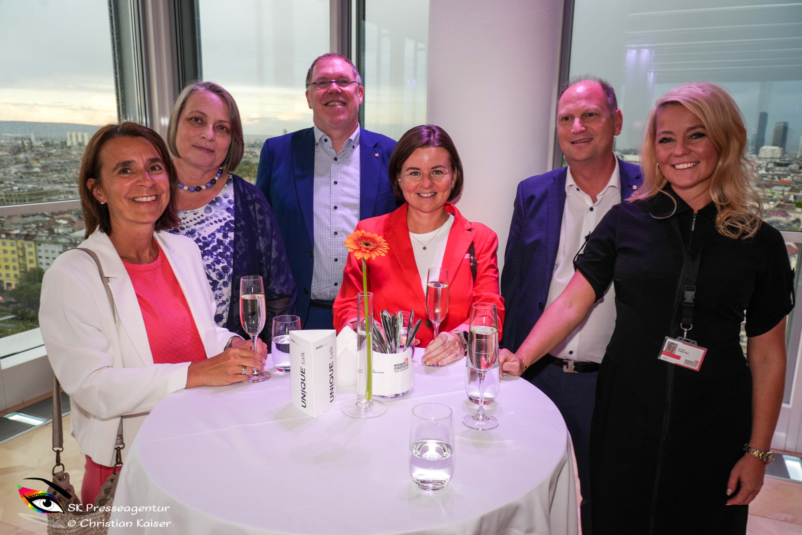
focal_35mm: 26
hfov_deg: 69.4
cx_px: 401
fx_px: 579
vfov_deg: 49.6
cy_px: 268
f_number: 8
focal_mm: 26
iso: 400
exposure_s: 1/60
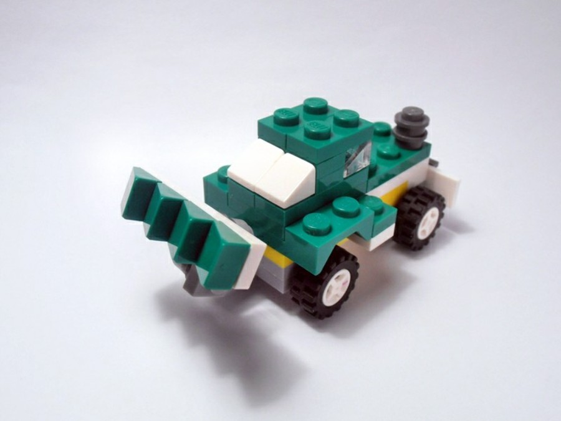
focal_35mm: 37
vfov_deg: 38.7
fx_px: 600
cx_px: 280
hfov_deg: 50.1
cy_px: 210
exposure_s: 1/80
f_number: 3.9
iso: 80
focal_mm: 6.61
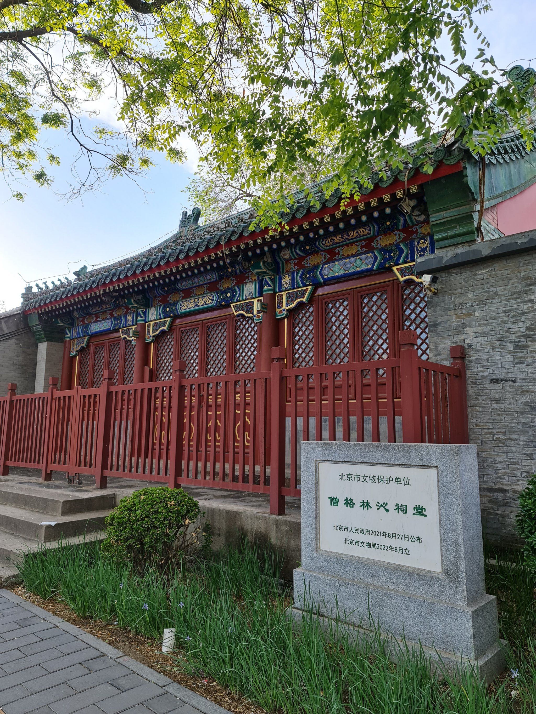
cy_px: 357
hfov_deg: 54.9
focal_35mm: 25
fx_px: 516
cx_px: 268
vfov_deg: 69.4
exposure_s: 1/175
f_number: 1.8
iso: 50
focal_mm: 7
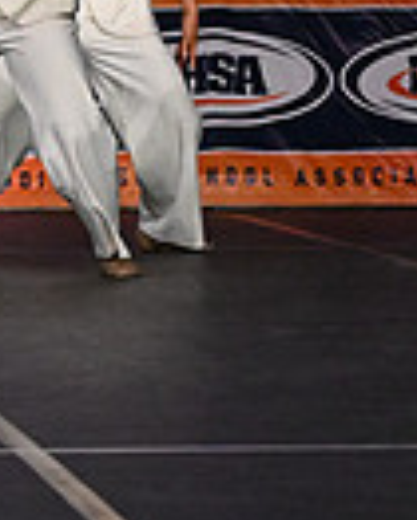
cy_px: 8
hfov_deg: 3.6
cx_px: -687
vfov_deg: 4.6
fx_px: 6518
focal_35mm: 423
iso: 8000
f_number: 4
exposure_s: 1/1000
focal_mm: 68
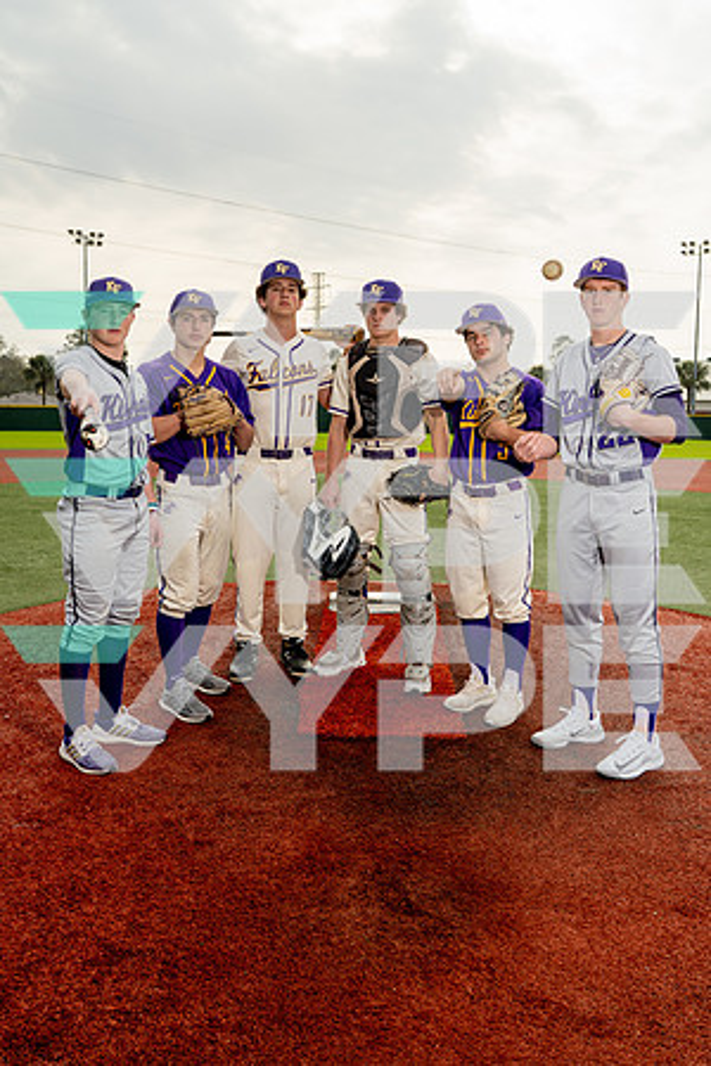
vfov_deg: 54.4
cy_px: 533
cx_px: 356
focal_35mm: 35
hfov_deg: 37.9
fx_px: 1037
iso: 125
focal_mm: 35
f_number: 8
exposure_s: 1/250
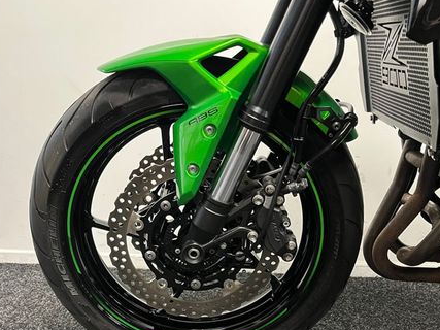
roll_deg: -1.1
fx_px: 496
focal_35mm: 39
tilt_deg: -12.7
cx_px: 215
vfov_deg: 36.5
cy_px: 210
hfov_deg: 47.9
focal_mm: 5.1
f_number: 1.6
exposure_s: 1/50
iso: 320
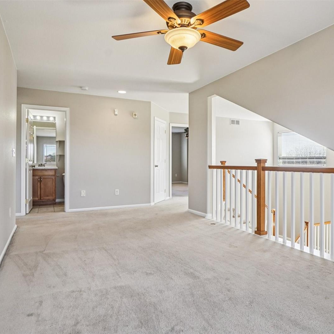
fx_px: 251
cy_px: 167
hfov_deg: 67.1
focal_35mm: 23
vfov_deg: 67.3
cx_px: 184
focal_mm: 12
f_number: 8
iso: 320
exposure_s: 1/30
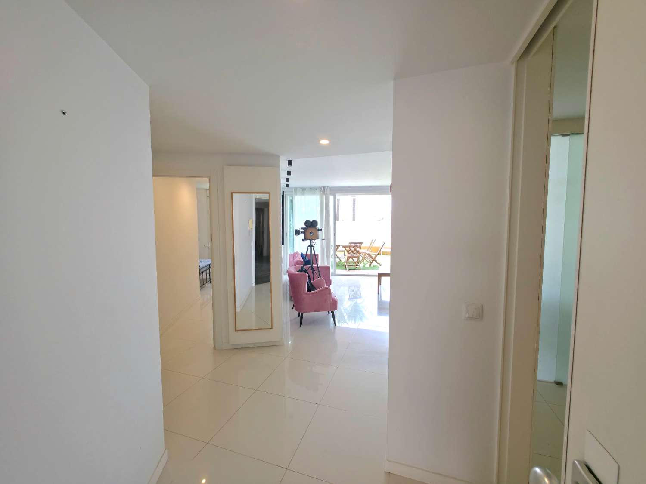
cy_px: 242
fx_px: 243
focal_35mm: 13
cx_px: 323
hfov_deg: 106.2
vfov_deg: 89.9
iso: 32
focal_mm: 2.2
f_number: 1.9
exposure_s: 1/270
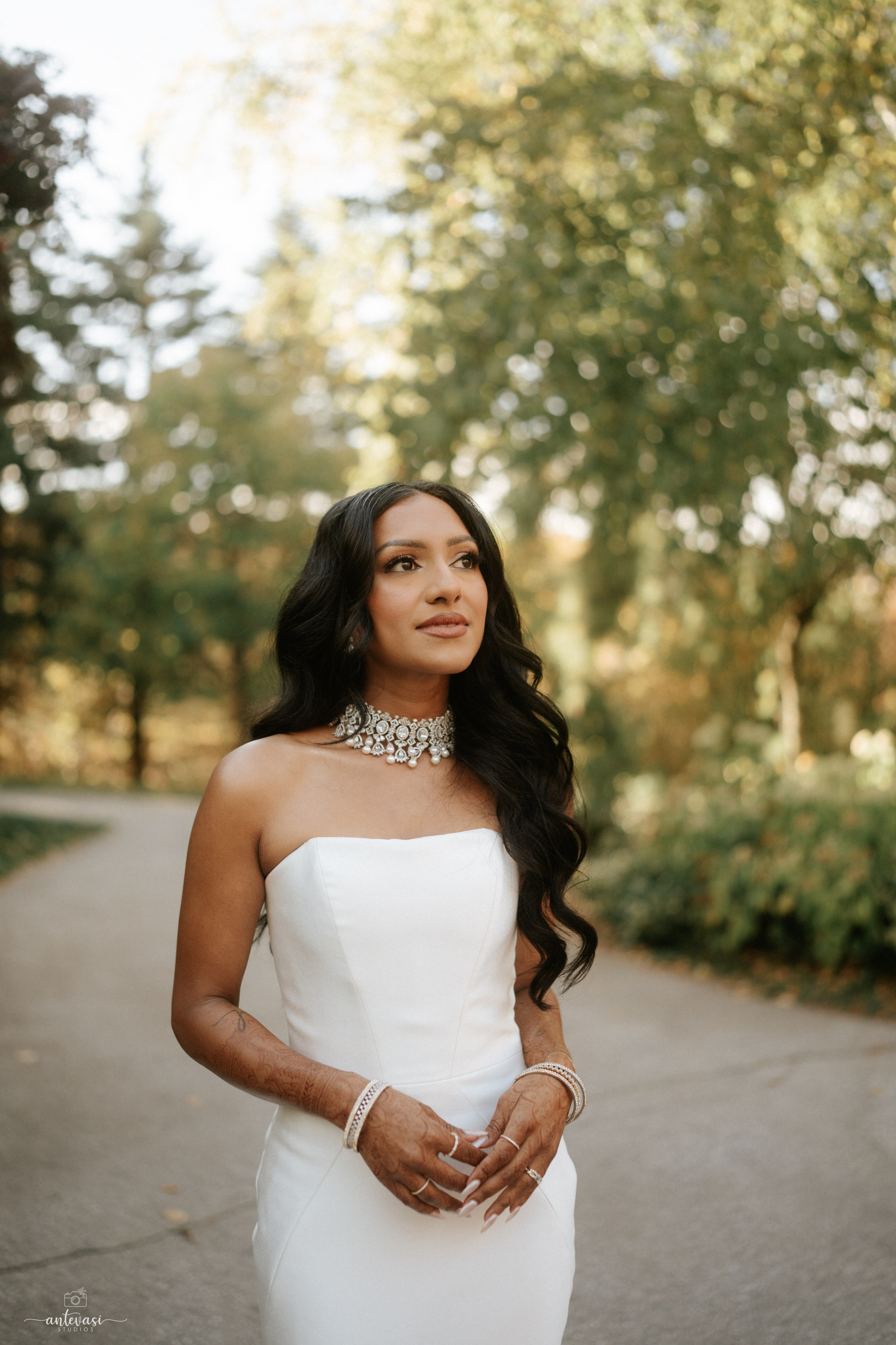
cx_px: 448
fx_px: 1307
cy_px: 672
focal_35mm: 35
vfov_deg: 54.4
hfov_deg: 37.9
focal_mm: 35
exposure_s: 1/400
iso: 160
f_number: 1.4
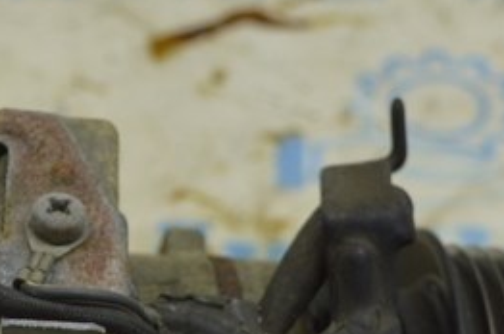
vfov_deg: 7.4
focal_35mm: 182
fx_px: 2544
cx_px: -40
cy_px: 477
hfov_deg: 11.2
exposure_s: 1/40
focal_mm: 31
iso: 400
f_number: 5.6
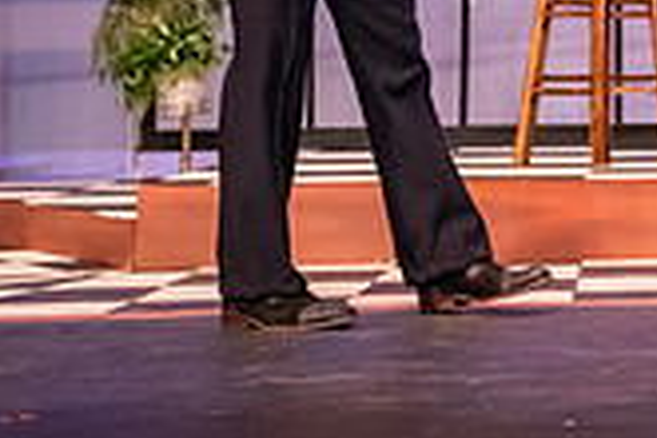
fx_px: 3339
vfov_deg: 7.3
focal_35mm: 183
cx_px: 824
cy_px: -285
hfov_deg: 11.0
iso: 3200
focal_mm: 52
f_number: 3.2
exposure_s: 1/200
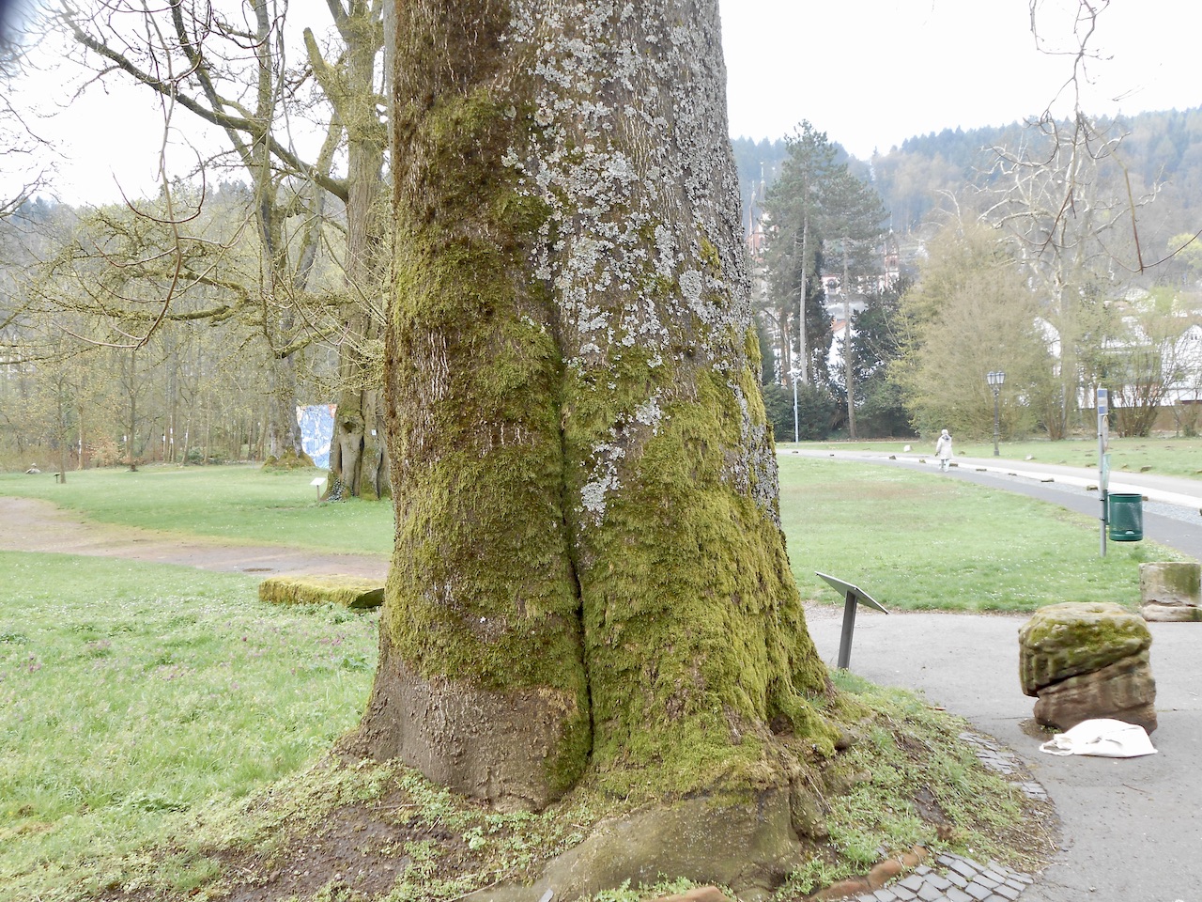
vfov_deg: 41.8
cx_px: 601
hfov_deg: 54.0
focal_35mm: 34
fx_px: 1181
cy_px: 451
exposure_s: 1/50
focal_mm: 6
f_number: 3.9
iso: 80
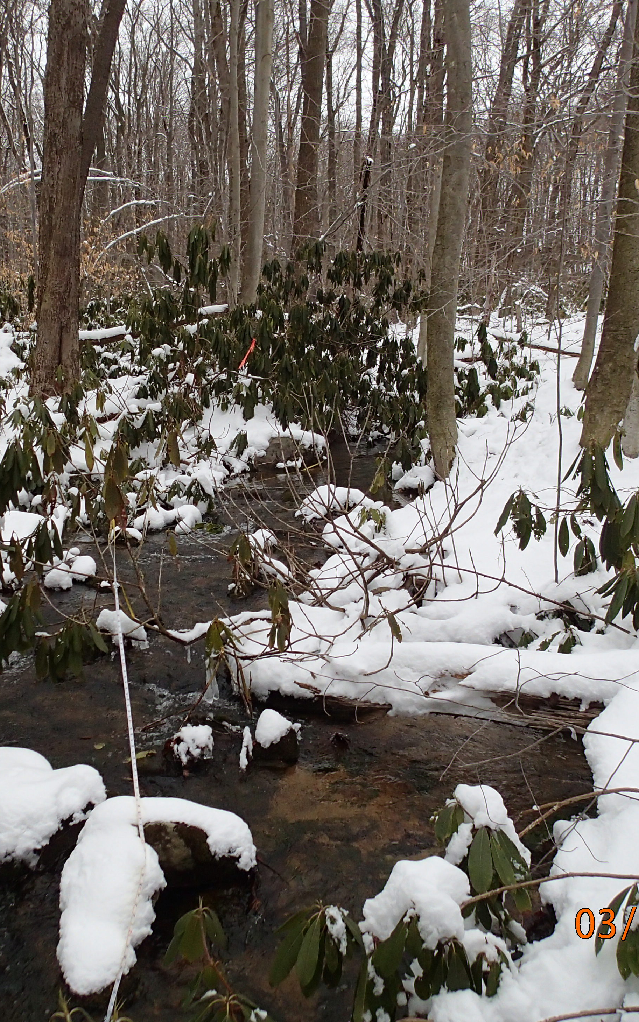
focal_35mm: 36
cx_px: 180
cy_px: 514
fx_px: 1003
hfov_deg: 34.8
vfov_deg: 54.0
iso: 200
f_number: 2.8
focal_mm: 4.5
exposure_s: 1/1600
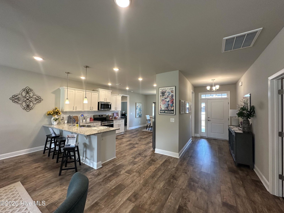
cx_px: 142
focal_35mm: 14
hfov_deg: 102.1
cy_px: 106
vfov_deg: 85.7
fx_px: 115
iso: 250
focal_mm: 2.22
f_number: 2.2
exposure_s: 1/120
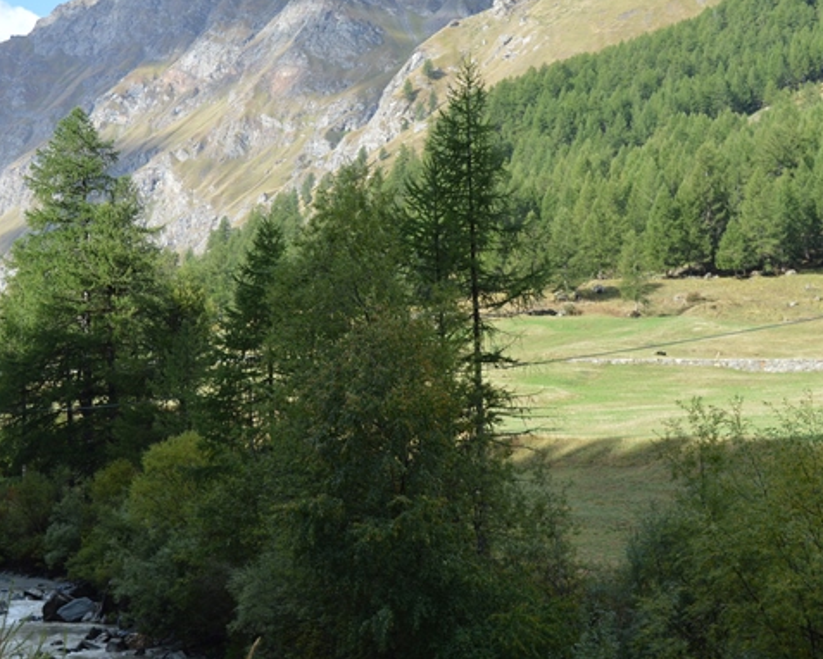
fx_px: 1608
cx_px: 395
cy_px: 269
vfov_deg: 23.1
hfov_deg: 28.7
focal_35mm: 66
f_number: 7.1
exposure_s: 1/200
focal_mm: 28
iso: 100
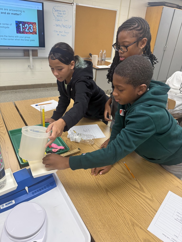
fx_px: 168
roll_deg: -6.1
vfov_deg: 71.6
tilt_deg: -26.2
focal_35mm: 24
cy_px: 121
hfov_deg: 56.8
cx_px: 91
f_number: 1.78
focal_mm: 6.76
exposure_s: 1/120
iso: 125
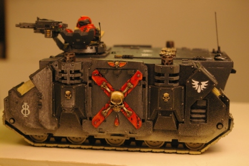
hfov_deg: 31.2
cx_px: 124
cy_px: 83
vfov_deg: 21.0
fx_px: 446
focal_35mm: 64
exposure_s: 1/750
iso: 1600
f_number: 8
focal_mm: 43
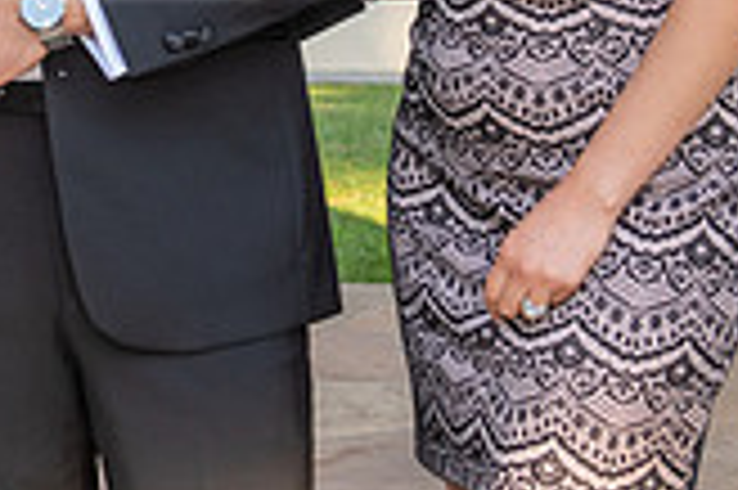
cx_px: -122
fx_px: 3645
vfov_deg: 7.6
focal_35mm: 178
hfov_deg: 11.4
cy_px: -106
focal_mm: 48
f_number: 5.6
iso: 400
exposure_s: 1/200
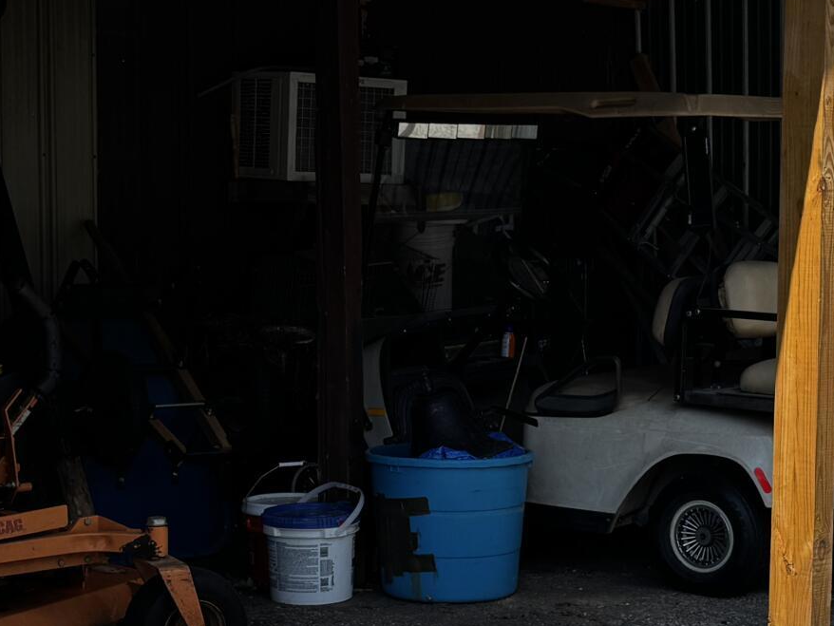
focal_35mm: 82
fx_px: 1976
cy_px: 339
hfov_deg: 23.8
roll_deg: -0.1
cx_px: 509
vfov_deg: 18.0
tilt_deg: -4.8
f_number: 1.78
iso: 80
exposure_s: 1/2174
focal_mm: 6.76
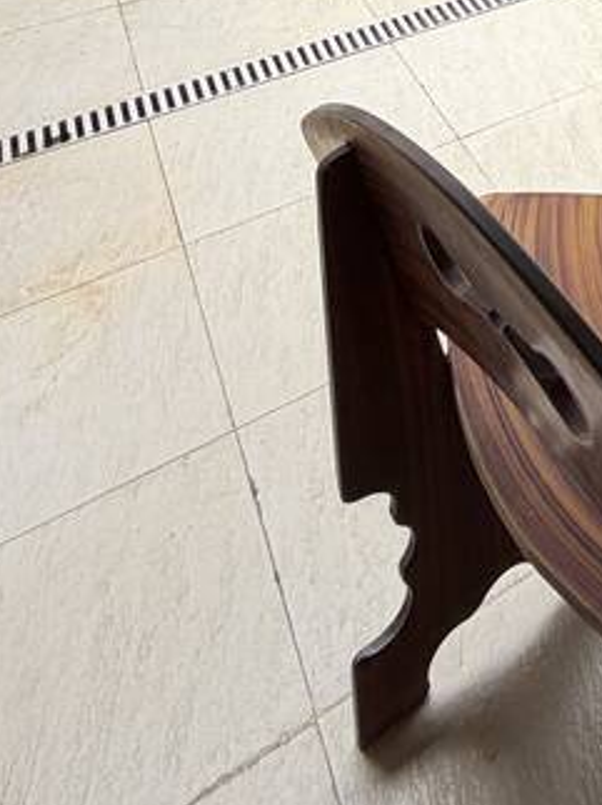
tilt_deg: -9.8
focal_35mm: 47
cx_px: 912
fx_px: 1091
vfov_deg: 28.5
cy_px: -365
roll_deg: -1.6
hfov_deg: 24.0
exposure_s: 1/564
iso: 40
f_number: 2.2
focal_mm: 2.22
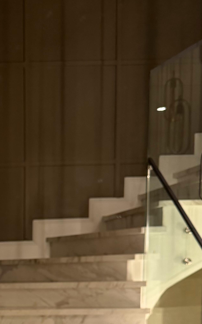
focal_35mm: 72
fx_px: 634
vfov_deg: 26.2
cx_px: -106
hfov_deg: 16.4
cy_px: 364
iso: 200
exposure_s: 1/50
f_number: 1.78
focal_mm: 6.76
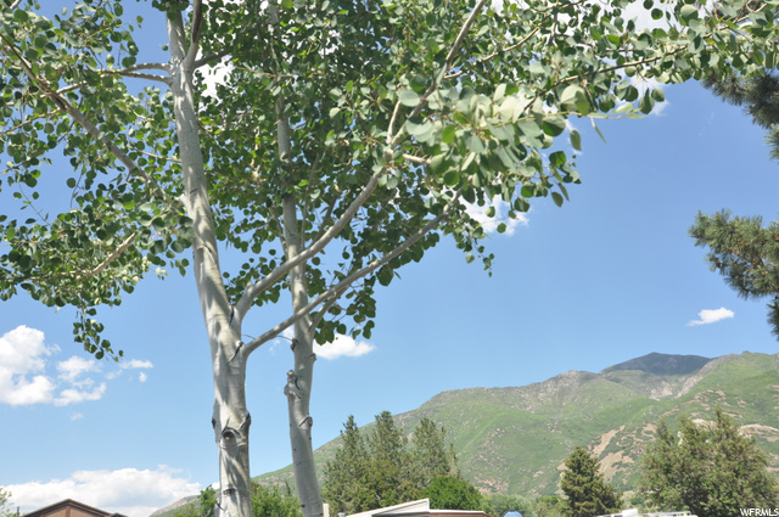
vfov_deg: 36.8
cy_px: 258
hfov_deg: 53.2
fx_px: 778
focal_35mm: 36
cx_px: 390
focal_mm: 24
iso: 200
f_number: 8
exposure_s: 1/250
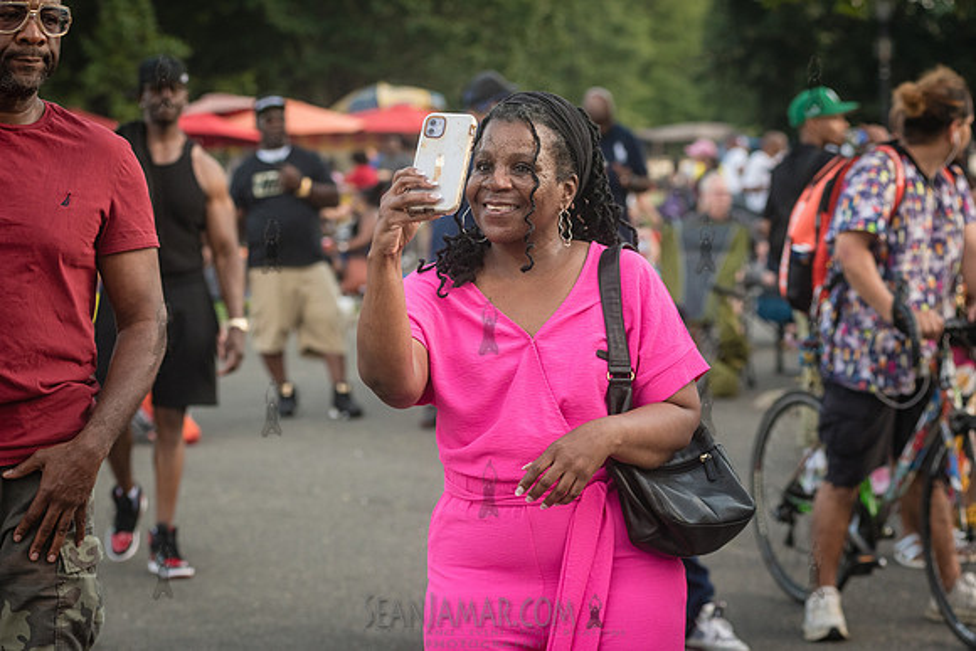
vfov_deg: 13.7
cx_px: 488
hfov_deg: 20.4
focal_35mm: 100
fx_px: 2712
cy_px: 326
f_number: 4.5
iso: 2000
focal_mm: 100
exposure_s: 1/1250
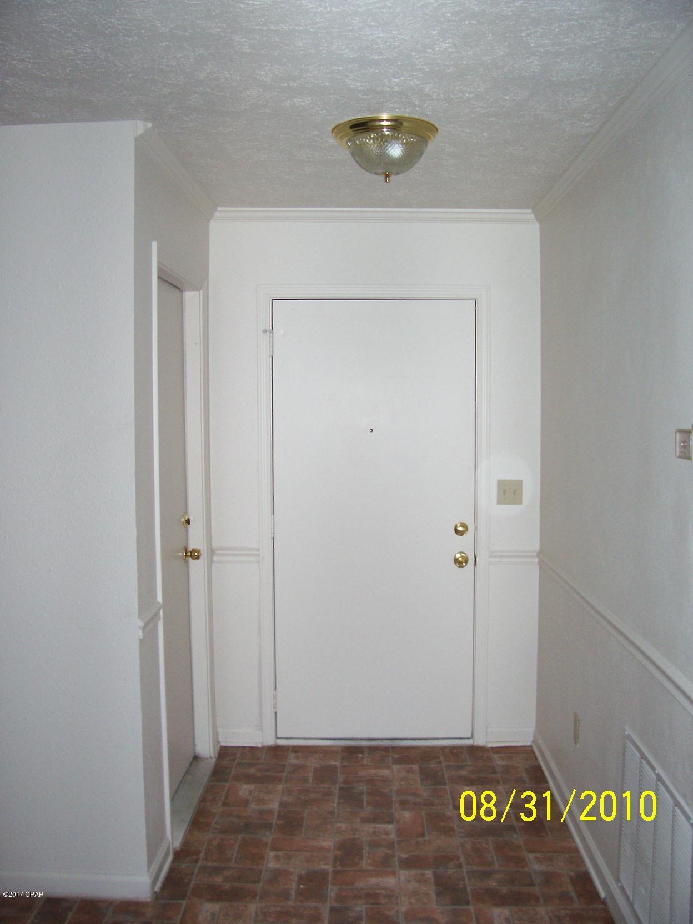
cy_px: 462
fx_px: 908
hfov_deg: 41.8
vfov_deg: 54.0
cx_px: 346
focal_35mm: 34
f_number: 2.7
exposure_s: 1/112
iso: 140
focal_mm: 5.6
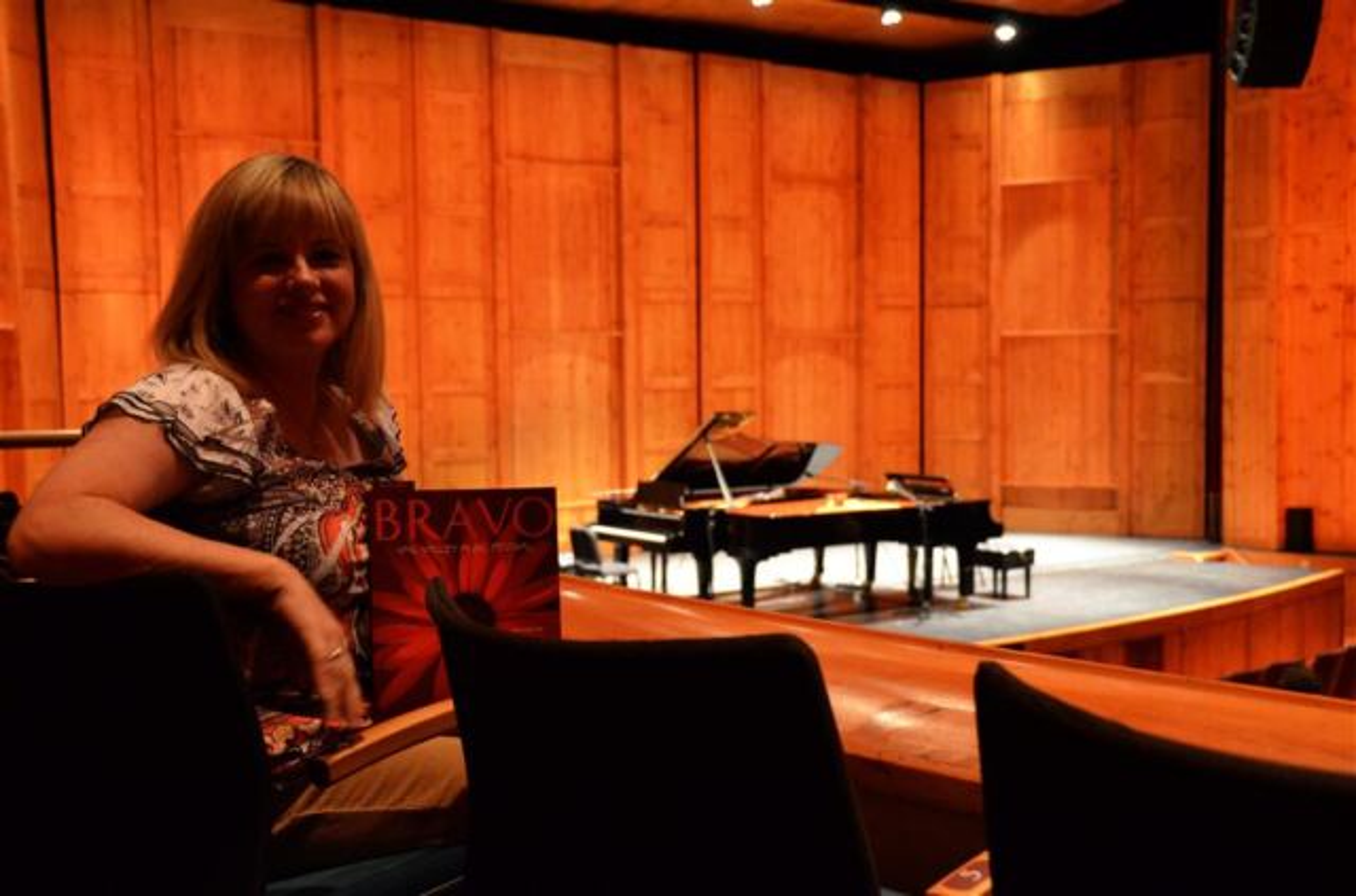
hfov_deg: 49.7
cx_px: 678
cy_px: 448
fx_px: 1465
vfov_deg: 34.0
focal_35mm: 39
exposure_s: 1/30
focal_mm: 26
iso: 3200
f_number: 4
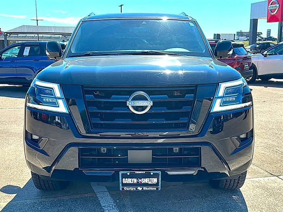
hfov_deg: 49.0
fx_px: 311
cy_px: 106
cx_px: 142
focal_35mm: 38
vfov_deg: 37.7
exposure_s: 1/2985
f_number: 1.78
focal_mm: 6.86
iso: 80
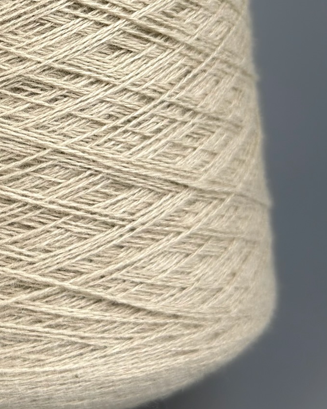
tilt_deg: -9.1
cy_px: -2
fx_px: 690
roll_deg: +0.1
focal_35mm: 57
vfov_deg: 30.6
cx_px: -41
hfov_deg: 24.7
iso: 64
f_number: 1.78
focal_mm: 6.76
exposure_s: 1/719
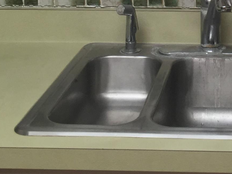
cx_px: 226
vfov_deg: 13.8
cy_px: -99
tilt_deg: -6.5
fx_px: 670
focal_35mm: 100
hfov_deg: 19.1
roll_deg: -1.0
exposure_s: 1/120
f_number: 2.2
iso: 50
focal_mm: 4.15
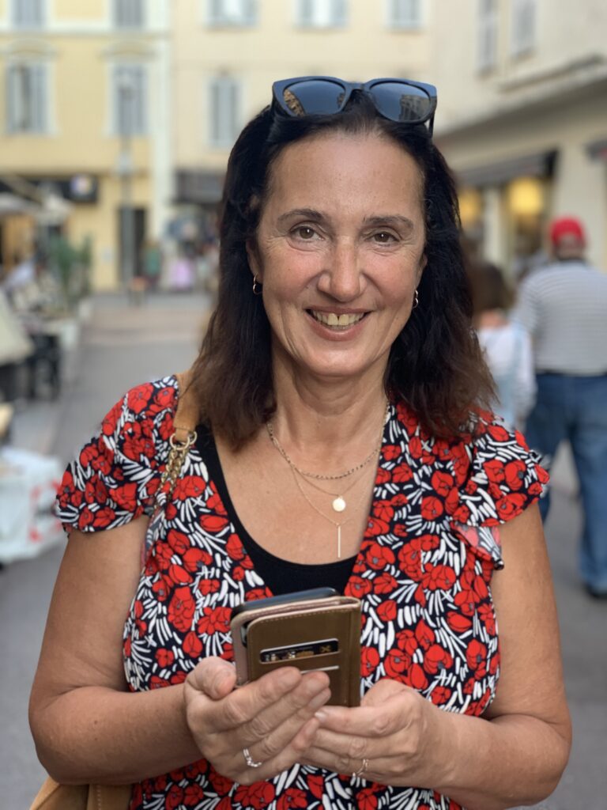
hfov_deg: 28.0
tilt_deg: -4.9
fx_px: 1216
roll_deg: -1.2
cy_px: 405
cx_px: 304
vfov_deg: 36.8
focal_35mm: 52
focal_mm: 6
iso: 100
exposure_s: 1/122
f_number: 2.4
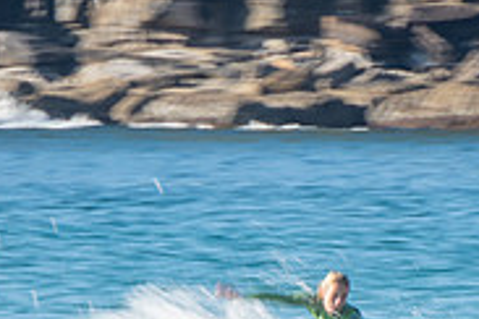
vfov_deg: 0.7
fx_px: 25305
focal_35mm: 1902
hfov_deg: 1.1
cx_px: 327
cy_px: 367
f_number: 20
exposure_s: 1/30
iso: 100
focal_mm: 400
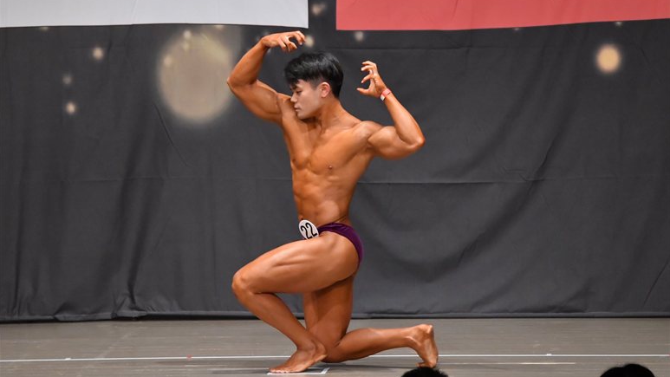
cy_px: 176
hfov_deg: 8.6
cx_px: 335
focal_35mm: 252
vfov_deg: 4.8
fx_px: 4477
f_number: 5.6
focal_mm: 160
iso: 6400
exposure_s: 1/400
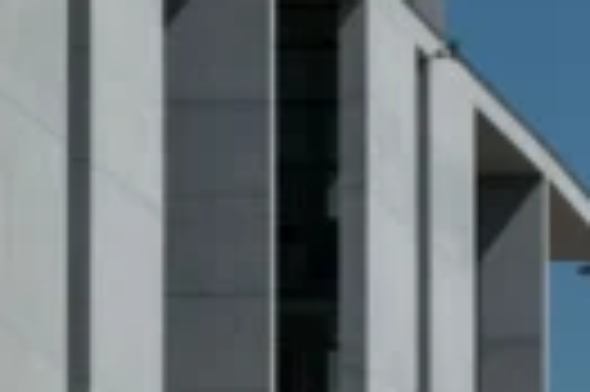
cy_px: 813
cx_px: 1063
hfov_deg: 4.0
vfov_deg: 2.7
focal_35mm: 506
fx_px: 8282
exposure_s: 1/800
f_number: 8
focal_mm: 83
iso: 125
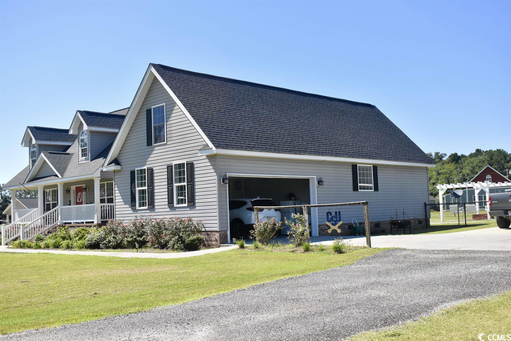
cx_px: 256
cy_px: 170
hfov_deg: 47.9
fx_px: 575
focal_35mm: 40
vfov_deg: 33.0
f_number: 6.3
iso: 1600
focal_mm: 27
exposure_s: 1/4000
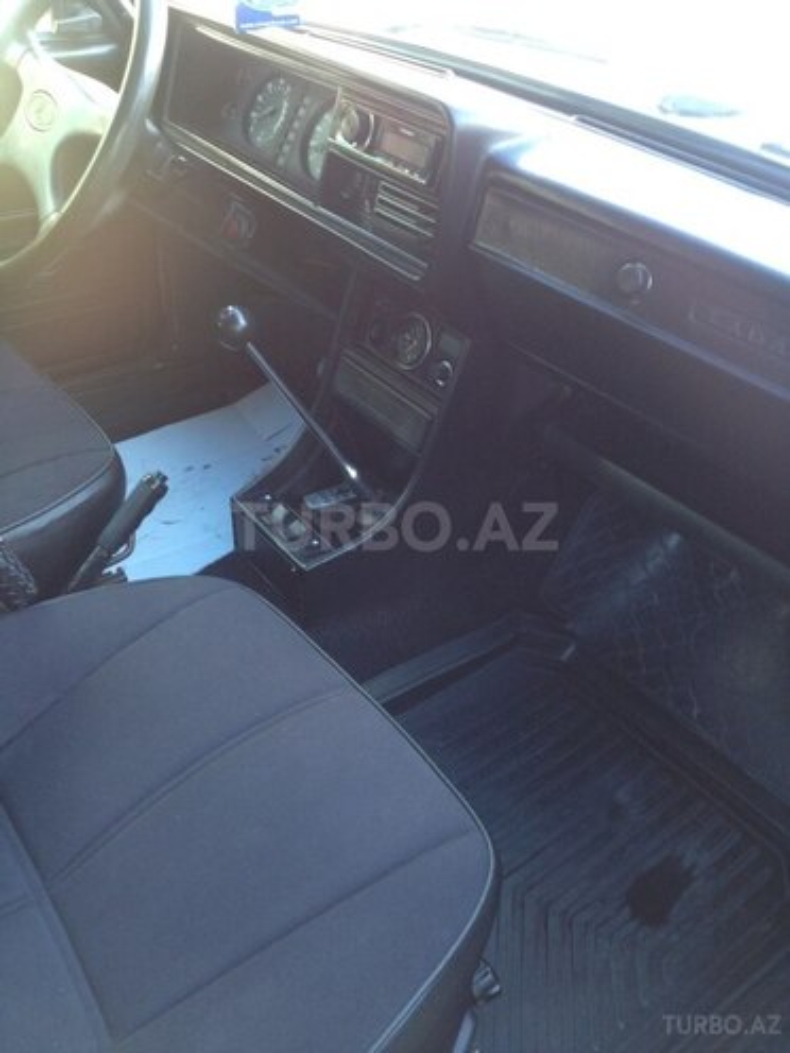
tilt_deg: -39.7
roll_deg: -3.1
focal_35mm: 35
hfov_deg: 40.7
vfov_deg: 52.6
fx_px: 1065
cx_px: 395
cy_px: 526
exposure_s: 1/20
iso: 64
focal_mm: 4.28
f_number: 2.4
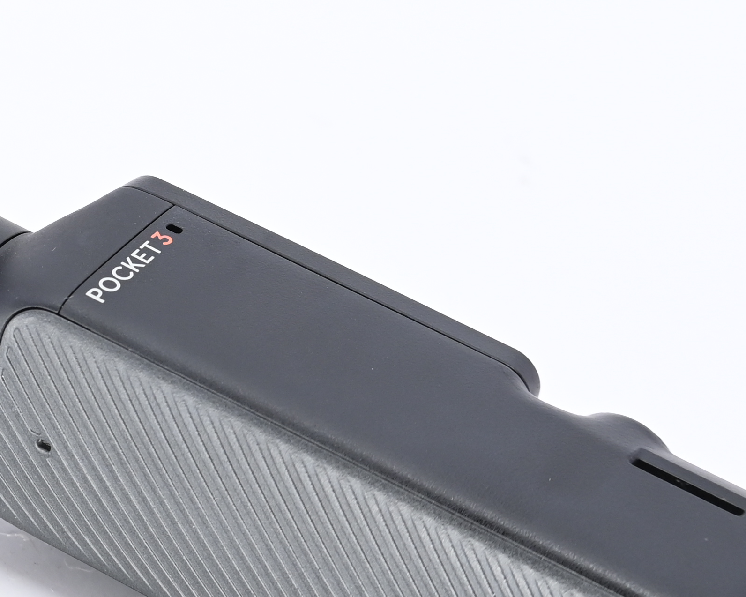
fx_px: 3842
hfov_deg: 10.9
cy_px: 172
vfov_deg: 8.9
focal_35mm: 174
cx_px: -113
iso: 500
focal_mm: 50
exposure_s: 1/100
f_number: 9
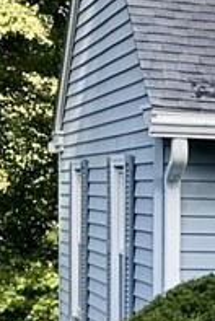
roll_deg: +0.1
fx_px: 2312
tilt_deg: -2.5
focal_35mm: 259
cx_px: 1080
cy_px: 305
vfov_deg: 7.9
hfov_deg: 4.5
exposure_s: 1/898
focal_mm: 6.76
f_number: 1.78
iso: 80
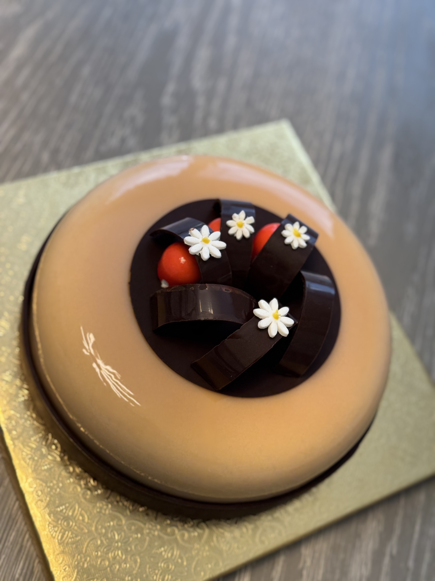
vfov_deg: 39.7
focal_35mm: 48
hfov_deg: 30.3
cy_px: 290
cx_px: 218
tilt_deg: -59.0
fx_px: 804
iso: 80
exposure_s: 1/60
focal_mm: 6.76
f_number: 1.78
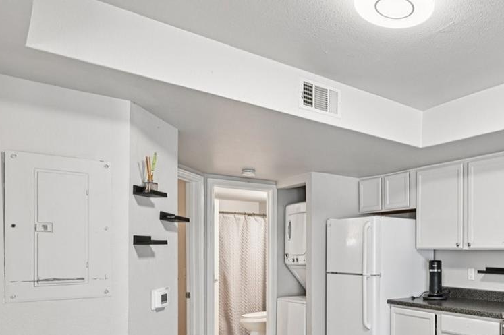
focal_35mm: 30
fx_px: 420
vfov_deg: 42.5
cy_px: 241
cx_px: 423
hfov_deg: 56.1
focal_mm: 14
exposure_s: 1/5
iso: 400
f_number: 11
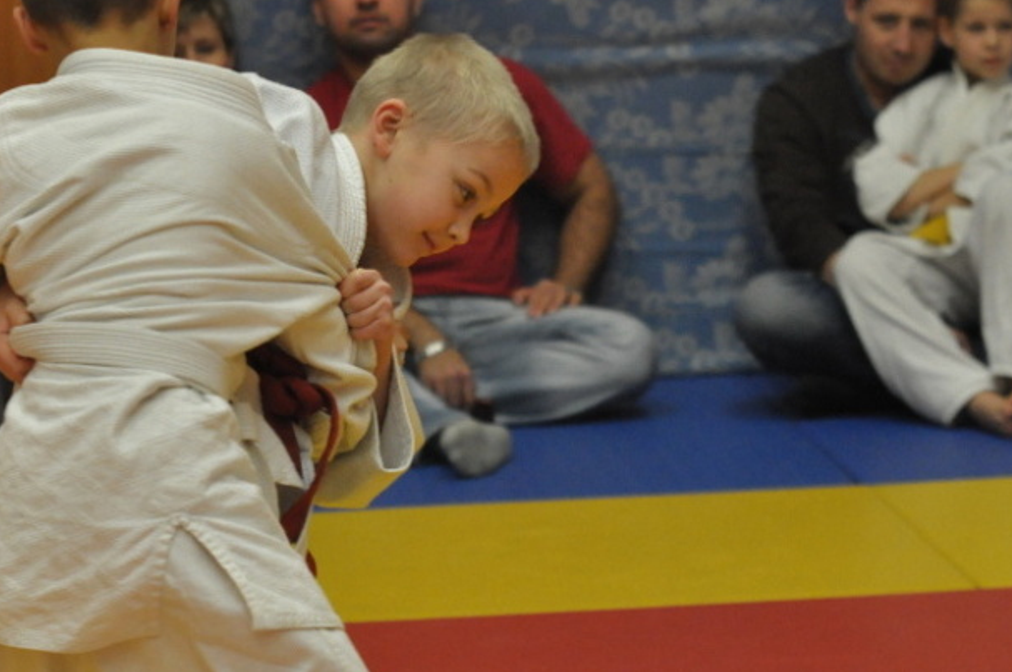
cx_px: 295
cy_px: 369
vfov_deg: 7.9
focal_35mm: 173
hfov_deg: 11.9
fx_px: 4857
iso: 1600
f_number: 4
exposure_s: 1/250
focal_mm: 70
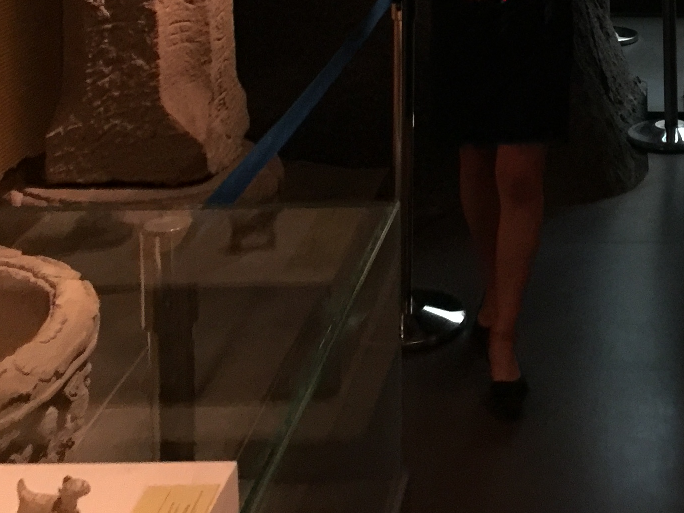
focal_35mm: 69
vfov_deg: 20.2
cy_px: -69
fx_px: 1363
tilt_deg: -7.6
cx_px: 768
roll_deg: -1.1
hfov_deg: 25.9
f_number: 2.2
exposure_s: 1/8
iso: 200
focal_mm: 4.15
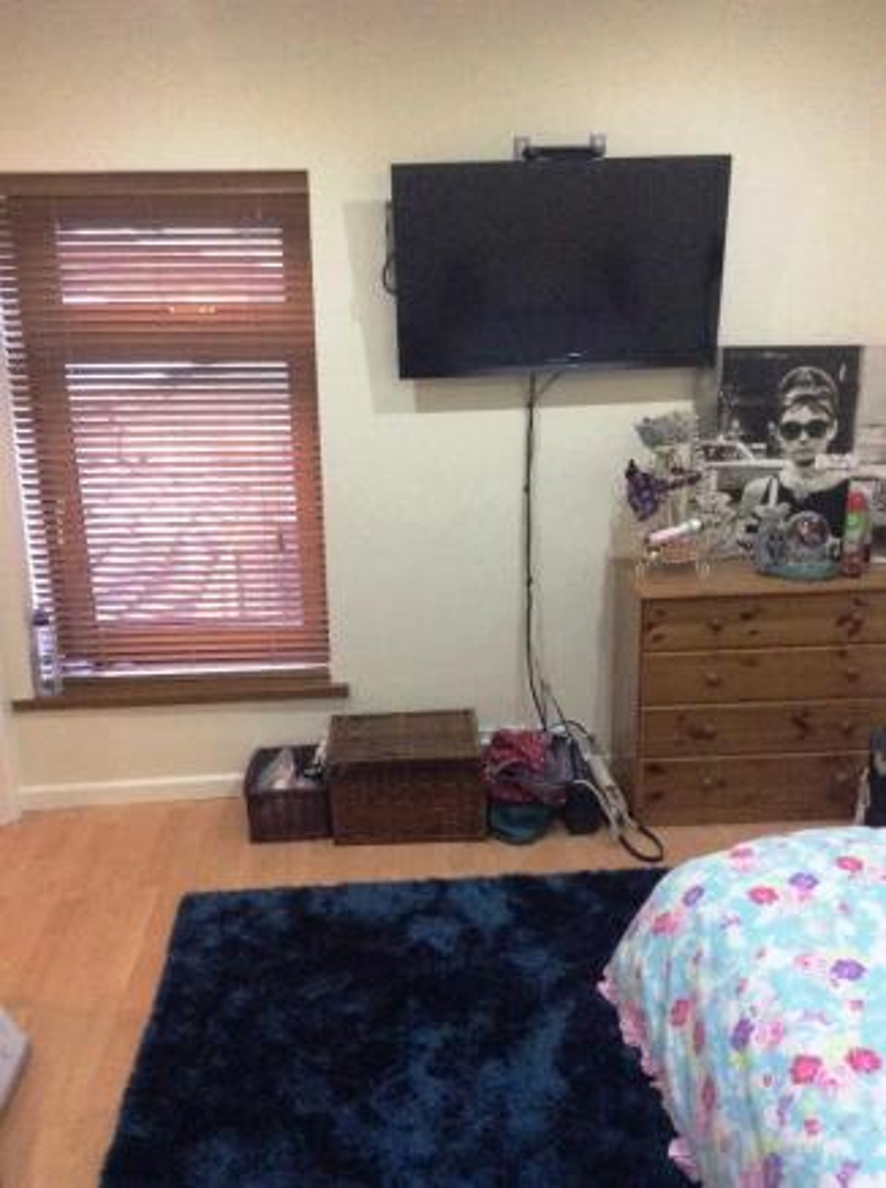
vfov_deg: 56.9
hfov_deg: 44.0
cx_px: 443
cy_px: 594
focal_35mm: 32
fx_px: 1096
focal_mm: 3.3
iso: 320
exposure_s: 1/25
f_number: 2.4
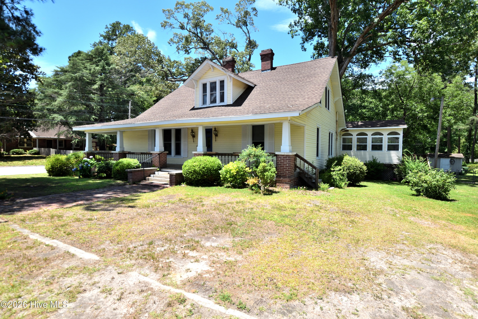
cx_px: 239
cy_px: 160
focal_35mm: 18
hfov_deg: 90.0
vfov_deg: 67.4
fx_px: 239
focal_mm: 12
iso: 200
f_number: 8
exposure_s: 1/320
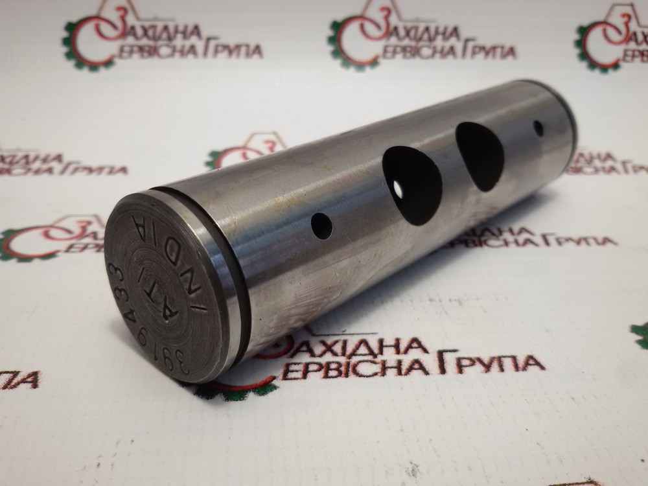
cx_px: 324
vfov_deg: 45.4
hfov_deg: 58.4
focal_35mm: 31
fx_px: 580
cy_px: 243
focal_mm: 2.93
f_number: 2.4
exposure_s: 1/50
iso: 40
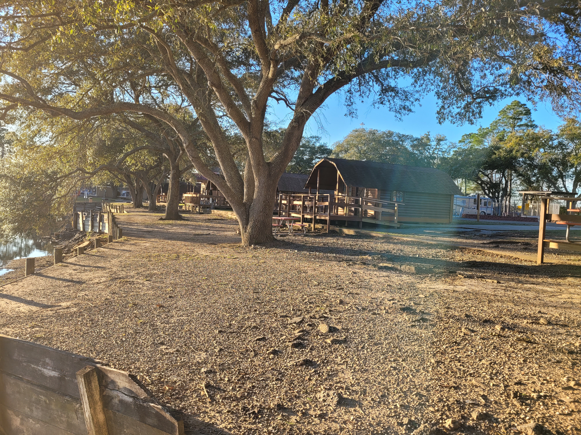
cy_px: 218
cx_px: 290
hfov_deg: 67.3
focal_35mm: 26
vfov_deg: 53.1
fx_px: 436
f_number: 1.8
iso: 40
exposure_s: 1/598
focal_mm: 5.4
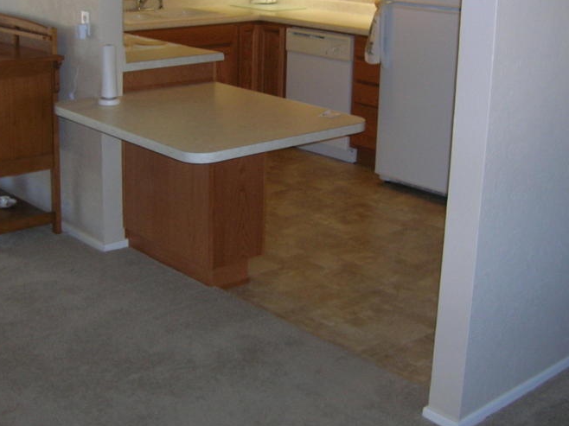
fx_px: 871
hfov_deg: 36.1
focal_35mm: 53
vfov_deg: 27.2
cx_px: 238
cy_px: 124
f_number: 2.9
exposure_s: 1/60.1
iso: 80
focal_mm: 5.7
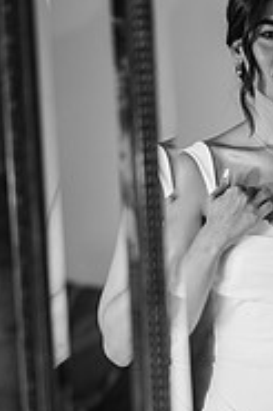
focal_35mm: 207
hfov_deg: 6.6
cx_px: 318
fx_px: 2359
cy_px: 320
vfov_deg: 9.9
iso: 200
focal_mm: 85
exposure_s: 1/200
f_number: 1.8
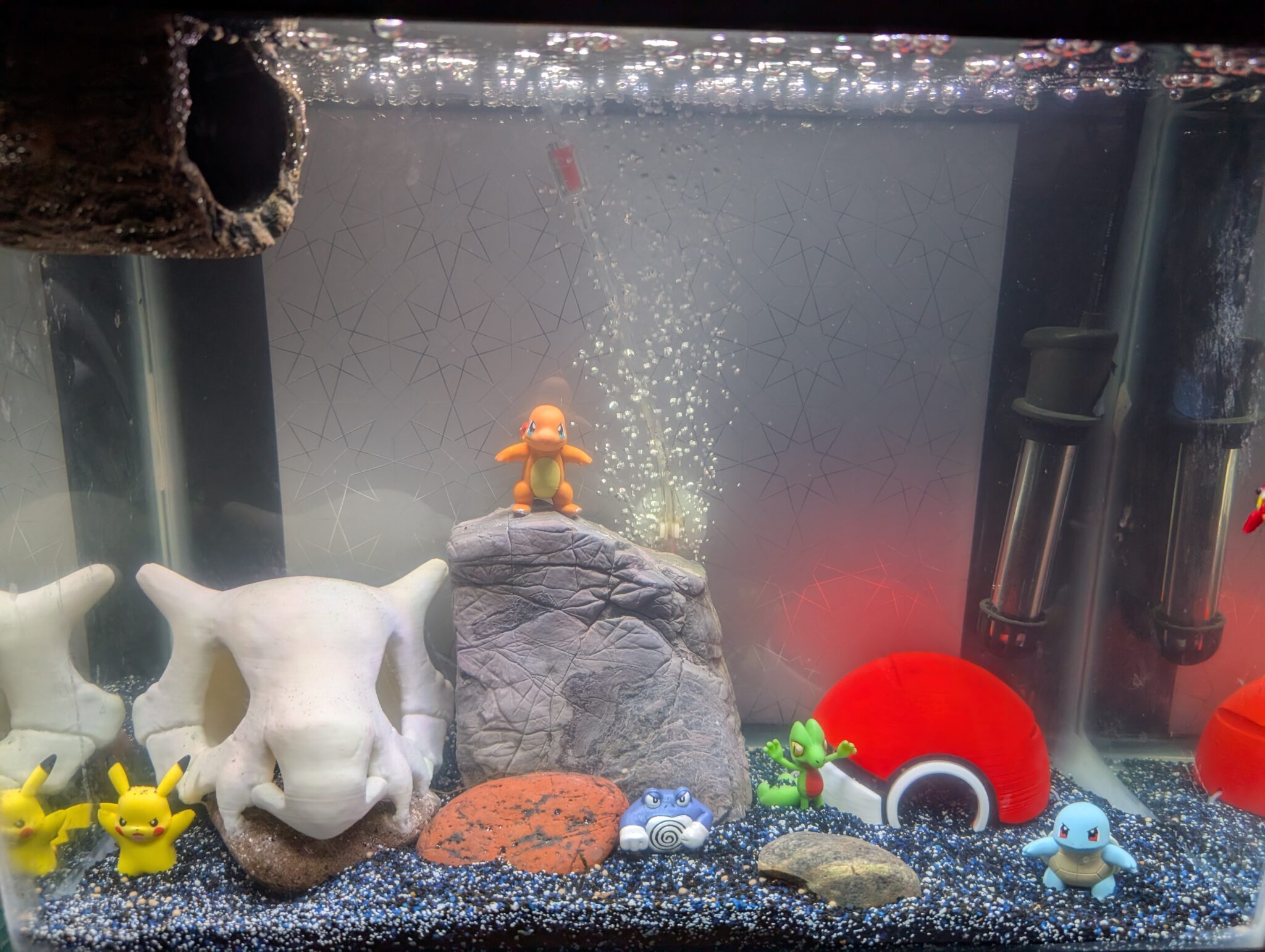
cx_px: 632
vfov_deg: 56.9
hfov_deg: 71.5
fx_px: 878
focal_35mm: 24
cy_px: 476
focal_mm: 6.9
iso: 682
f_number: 1.68
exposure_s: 1/278
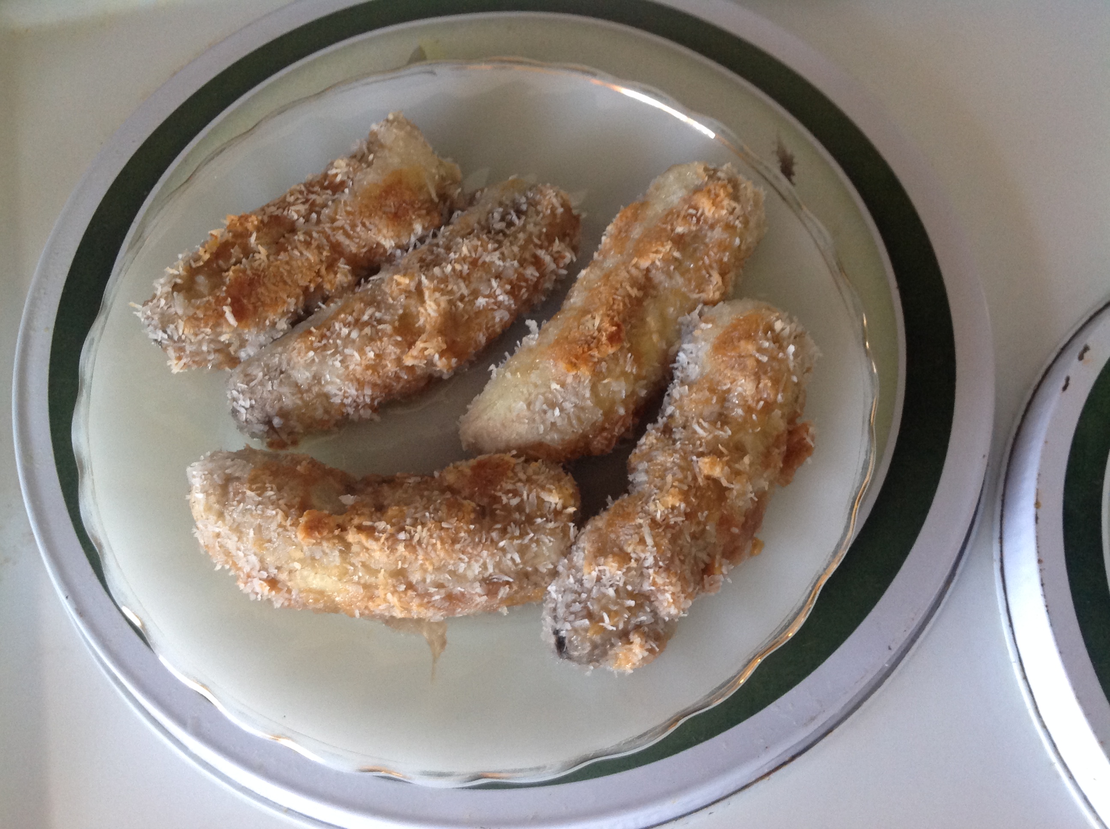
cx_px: 555
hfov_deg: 52.7
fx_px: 1121
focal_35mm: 35
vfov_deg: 40.6
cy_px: 414
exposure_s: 1/15
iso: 200
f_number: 2.4
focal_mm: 4.28
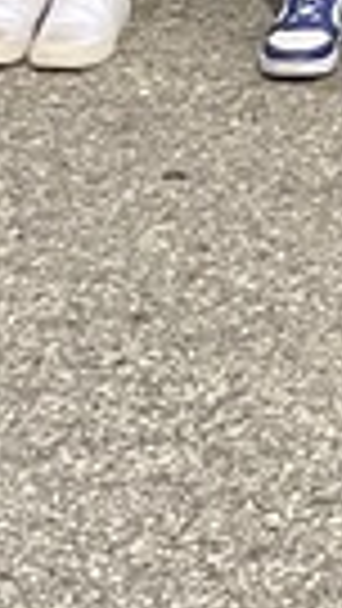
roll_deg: -2.4
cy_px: -748
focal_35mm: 239
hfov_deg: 4.8
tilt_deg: -6.9
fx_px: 3851
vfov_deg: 8.4
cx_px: 1143
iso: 16
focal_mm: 3
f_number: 1.8
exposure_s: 1/962
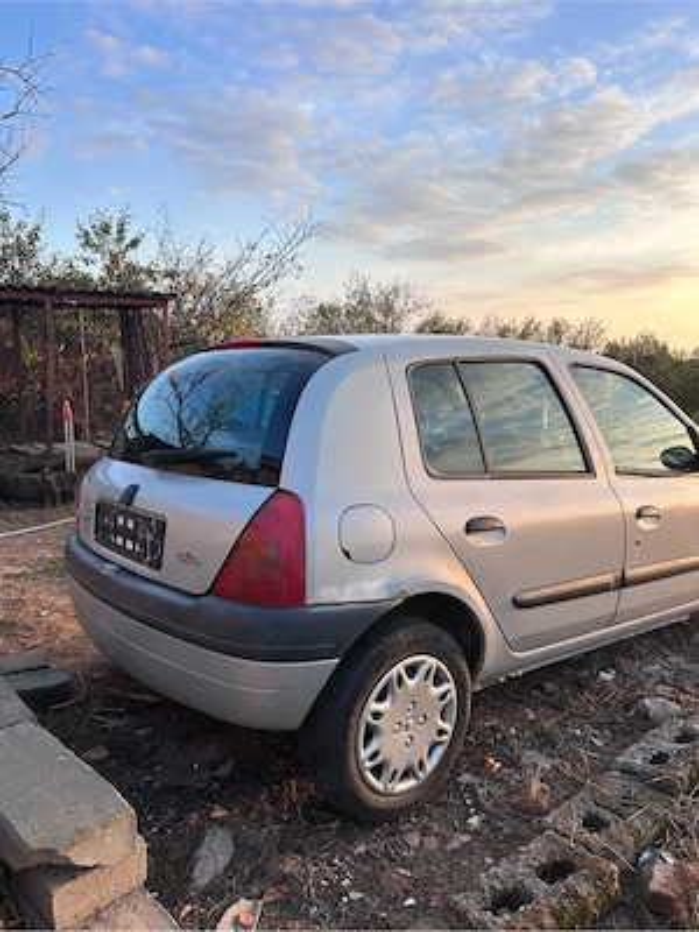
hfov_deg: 53.1
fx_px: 700
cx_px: 350
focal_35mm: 26
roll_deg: -1.8
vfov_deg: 67.3
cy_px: 466
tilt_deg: -8.5
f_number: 1.5
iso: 50
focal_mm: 5.7
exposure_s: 1/887
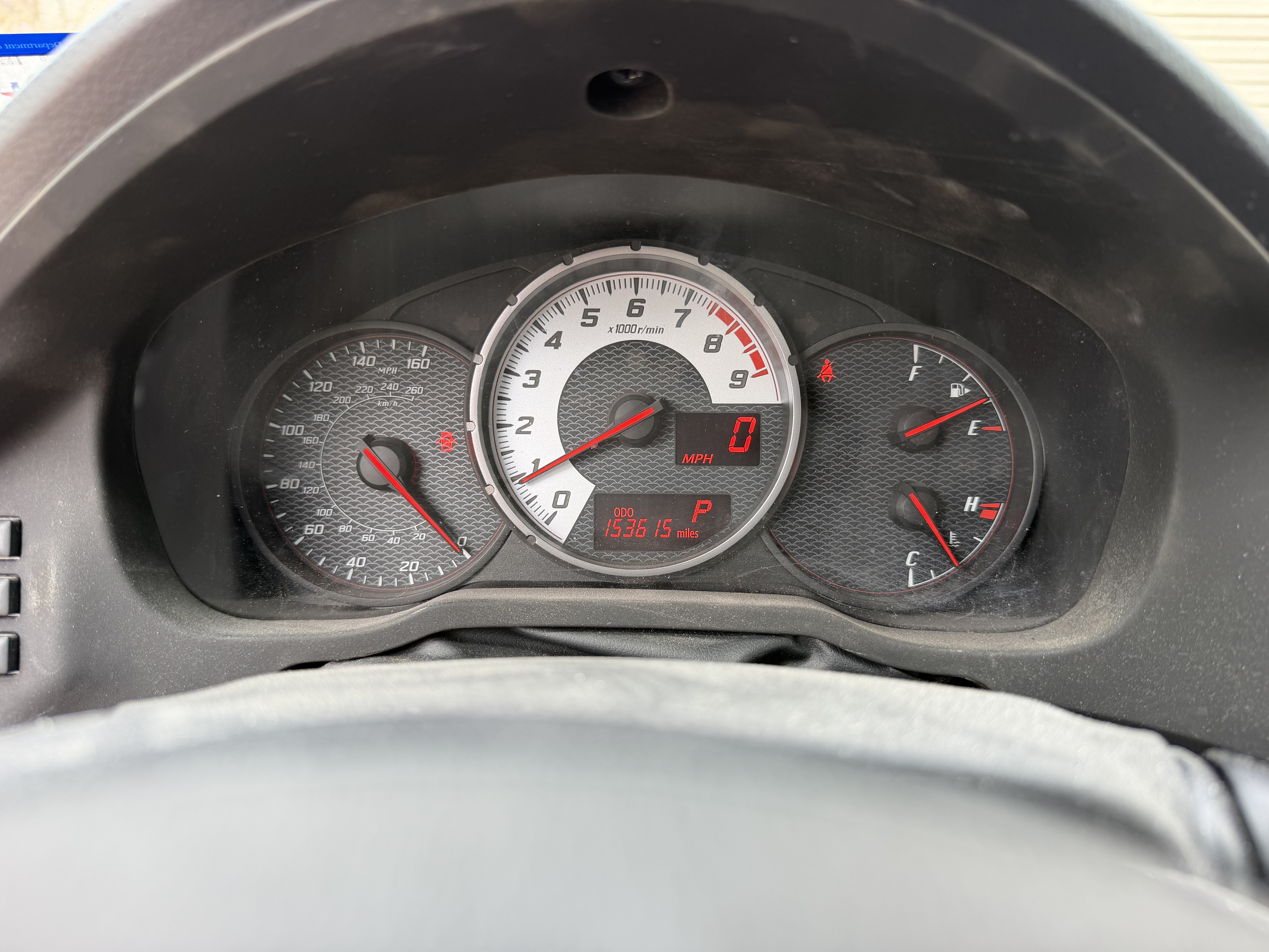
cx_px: 634
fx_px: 880
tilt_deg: -14.6
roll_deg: +2.1
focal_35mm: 24
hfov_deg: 71.6
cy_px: 476
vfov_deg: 56.8
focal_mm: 6.76
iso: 64
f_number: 1.78
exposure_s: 1/121
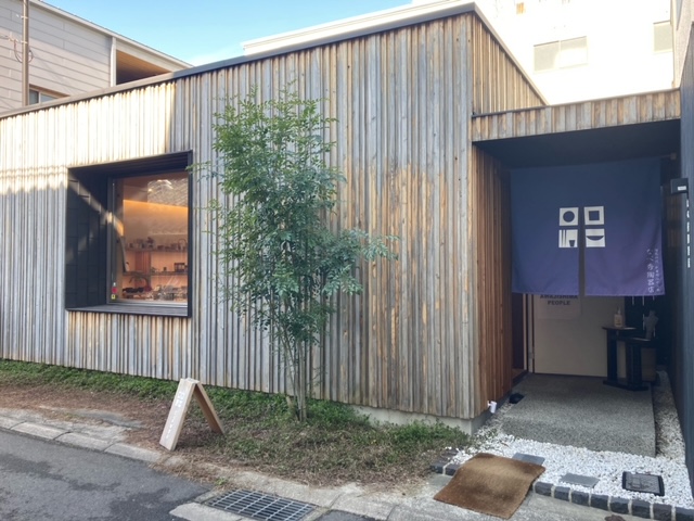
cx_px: 347
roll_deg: +1.1
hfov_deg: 63.4
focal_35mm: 28
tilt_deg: +1.1
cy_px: 260
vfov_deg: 49.7
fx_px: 561
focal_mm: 3.99
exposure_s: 1/120
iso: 25
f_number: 1.8
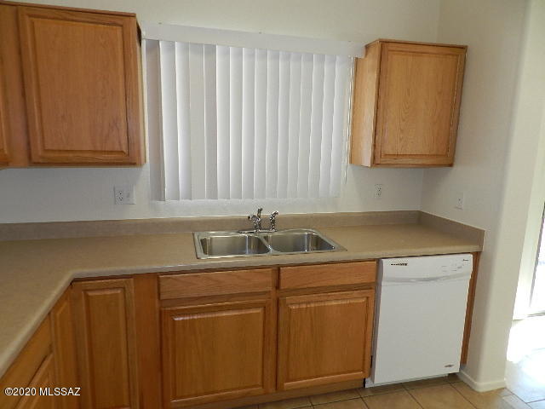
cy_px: 204
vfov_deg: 58.9
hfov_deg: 73.9
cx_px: 272
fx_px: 362
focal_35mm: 23
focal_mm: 4
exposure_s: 1/50
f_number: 3.4
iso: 160
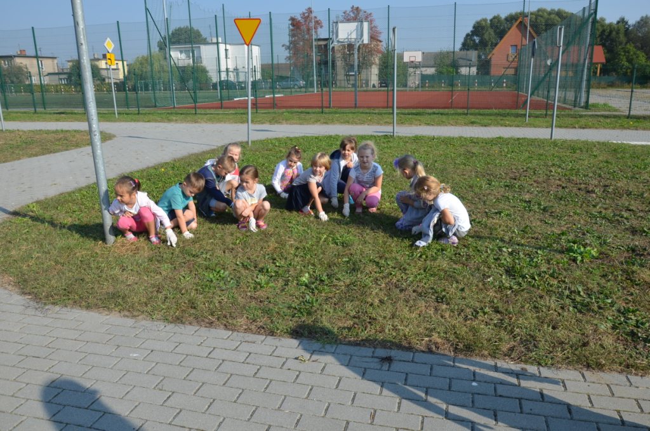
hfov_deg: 67.5
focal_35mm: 27
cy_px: 216
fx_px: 486
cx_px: 325
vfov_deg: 47.7
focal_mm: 18
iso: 110
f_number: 8
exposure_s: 1/250
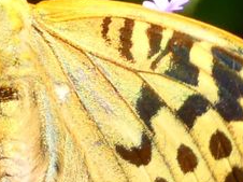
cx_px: 23
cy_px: 90
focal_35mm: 714
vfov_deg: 2.1
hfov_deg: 2.8
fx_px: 5007
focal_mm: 33.9
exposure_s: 1/80
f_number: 5.5
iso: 125
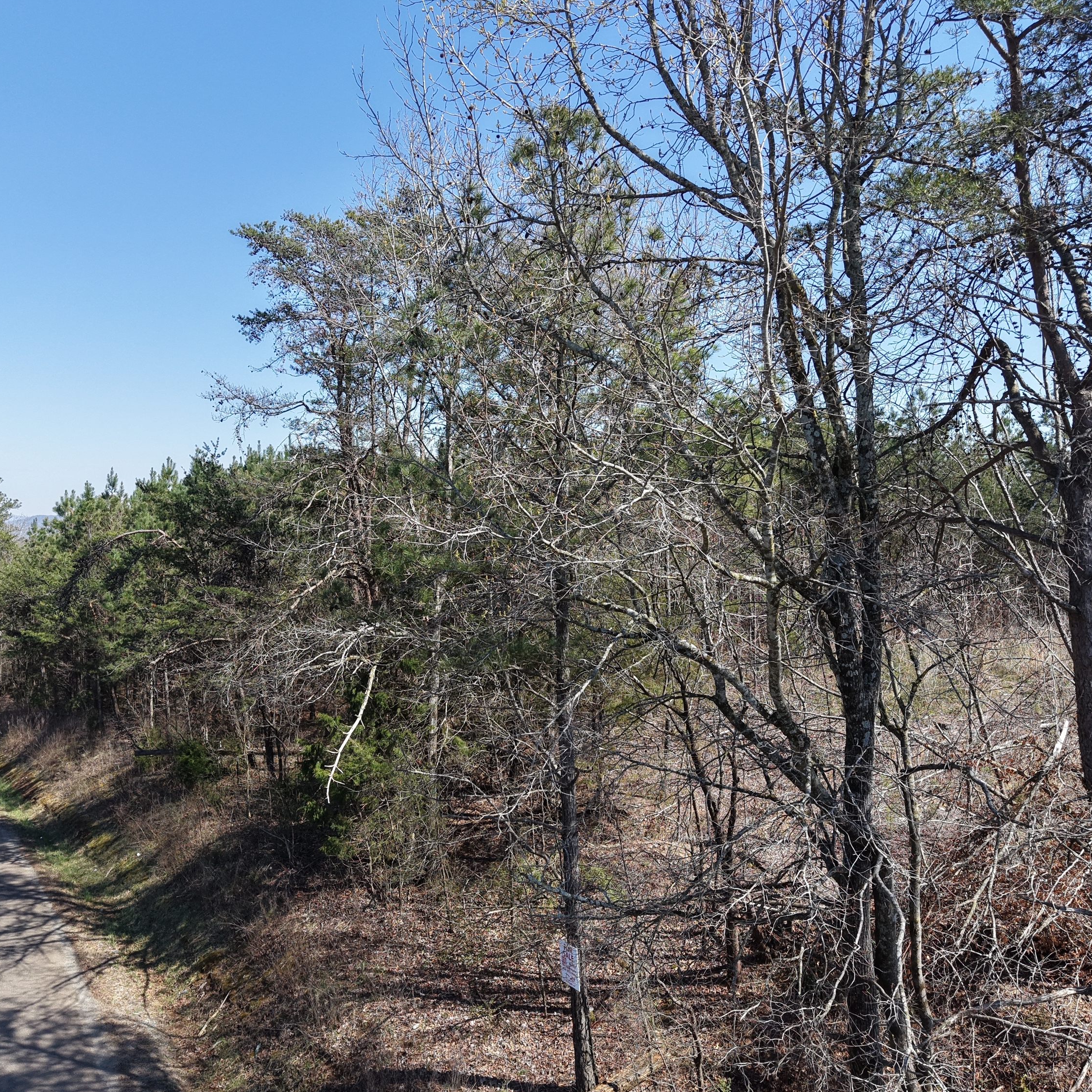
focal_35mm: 29
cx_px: 515
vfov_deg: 55.6
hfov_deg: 55.6
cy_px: 545
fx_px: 1035
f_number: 1.8
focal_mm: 8.67
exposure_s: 1/2500
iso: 180
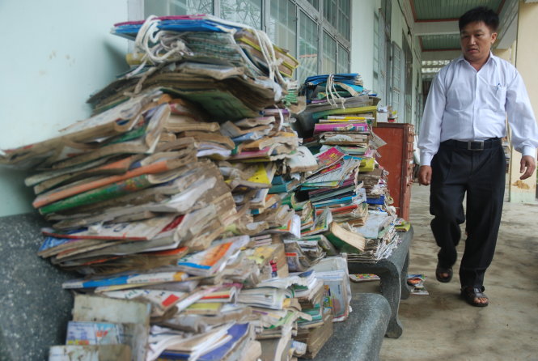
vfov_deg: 37.0
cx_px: 269
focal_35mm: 36
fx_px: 539
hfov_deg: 53.0
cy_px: 180
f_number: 3.8
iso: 250
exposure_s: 1/30
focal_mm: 24
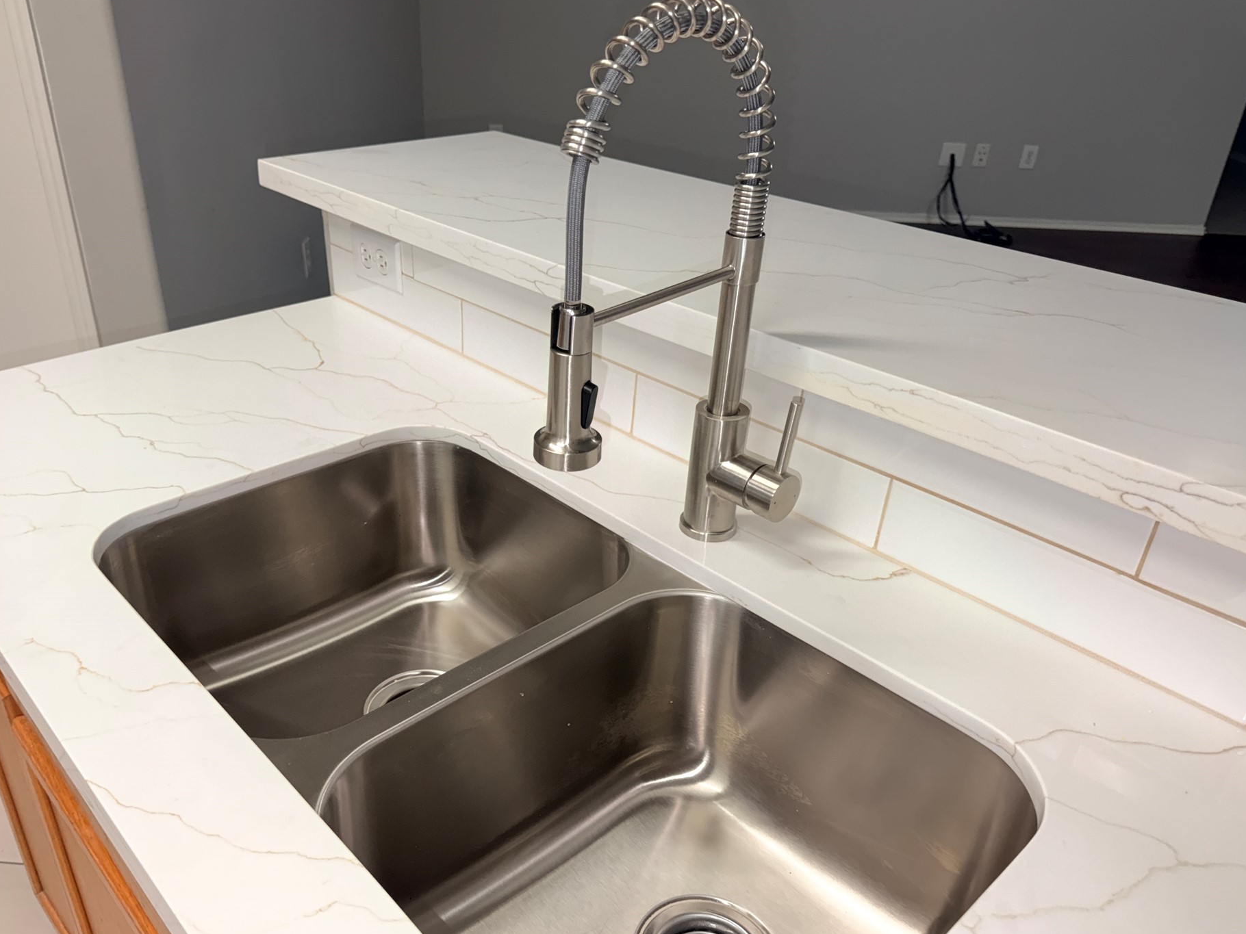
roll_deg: -0.4
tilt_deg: -30.3
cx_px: 552
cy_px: 504
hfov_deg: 65.1
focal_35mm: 27
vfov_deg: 51.3
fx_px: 972
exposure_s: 1/120
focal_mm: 6.76
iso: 320
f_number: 1.78
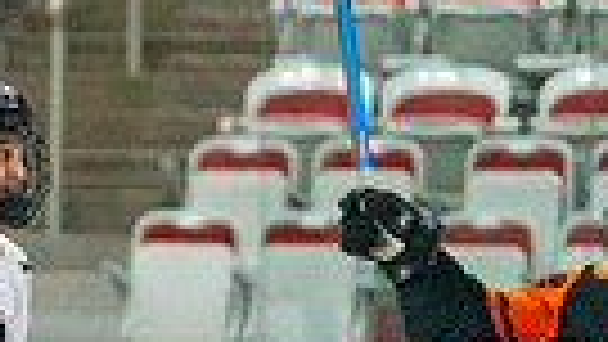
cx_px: -658
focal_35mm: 457
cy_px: 754
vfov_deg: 2.6
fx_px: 7369
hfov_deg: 4.6
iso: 3200
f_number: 2.8
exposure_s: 1/1250
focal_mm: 99
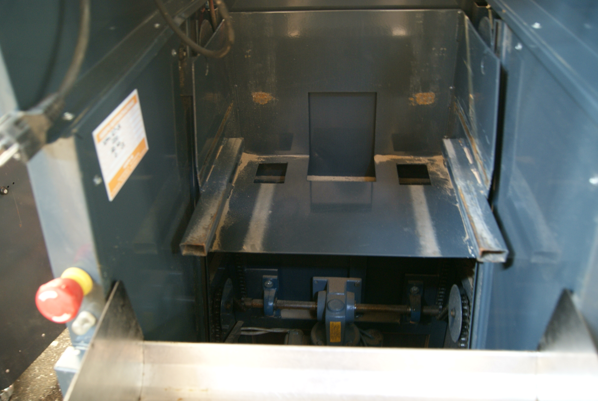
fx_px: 499
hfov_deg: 61.9
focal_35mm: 30
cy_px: 200
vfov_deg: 43.7
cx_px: 299
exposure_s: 1
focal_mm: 20
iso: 400
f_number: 4
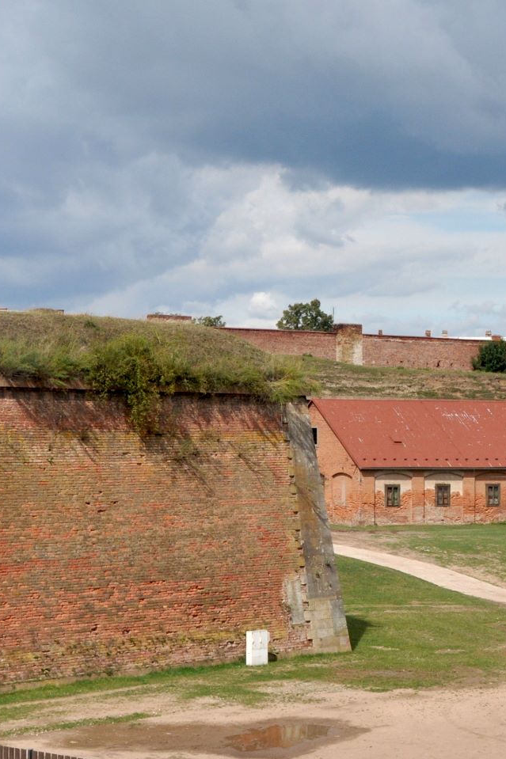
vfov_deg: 23.3
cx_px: 308
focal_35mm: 87
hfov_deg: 15.7
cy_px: 277
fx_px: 1835
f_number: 14
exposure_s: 1/200
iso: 400
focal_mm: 29
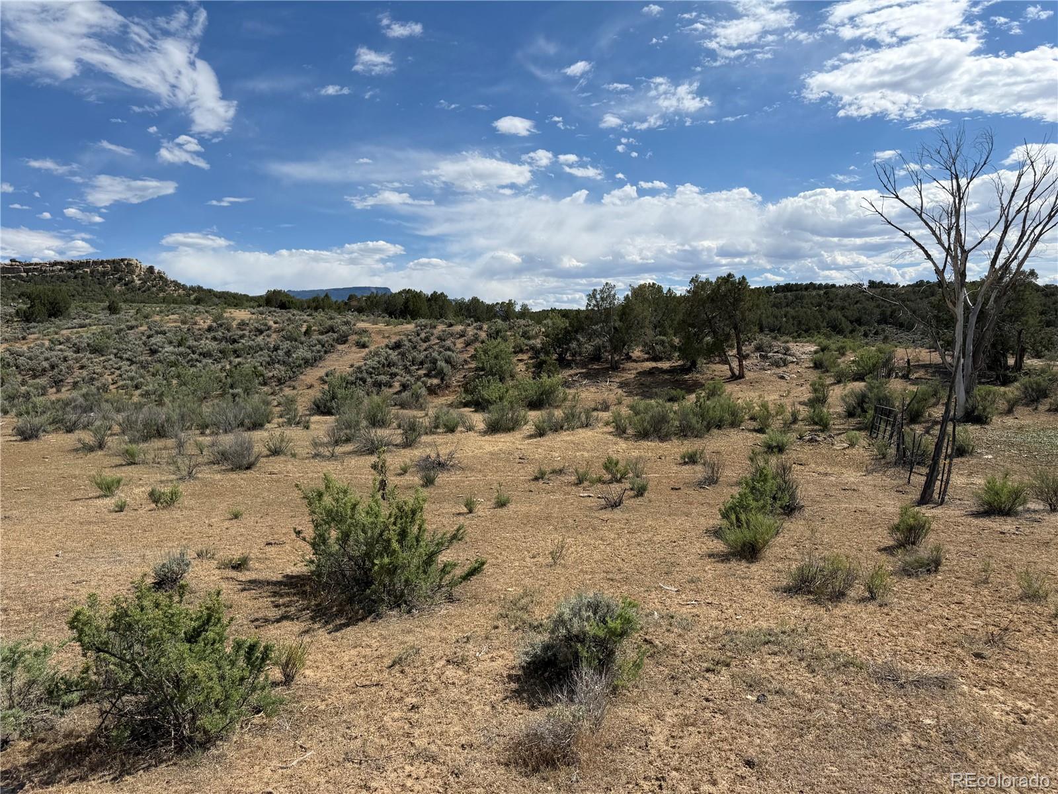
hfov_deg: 71.6
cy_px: 397
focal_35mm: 24
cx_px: 529
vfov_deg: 56.8
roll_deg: +1.4
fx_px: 734
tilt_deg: -2.4
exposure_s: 1/8130
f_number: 1.78
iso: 80
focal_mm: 6.76
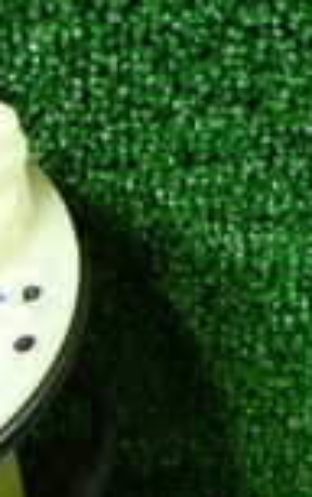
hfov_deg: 9.7
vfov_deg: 15.1
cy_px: 598
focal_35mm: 133
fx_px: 1804
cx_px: -78
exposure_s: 1/30
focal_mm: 5.79
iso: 400
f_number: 2.4
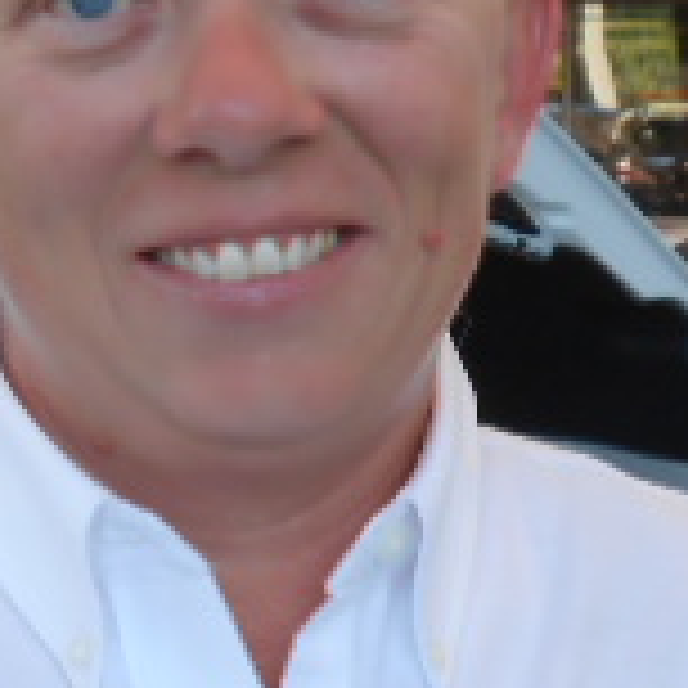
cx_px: 54
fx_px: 3665
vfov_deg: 10.7
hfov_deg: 10.7
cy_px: 301
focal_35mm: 163
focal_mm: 7.8
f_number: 4.5
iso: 100
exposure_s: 1/30
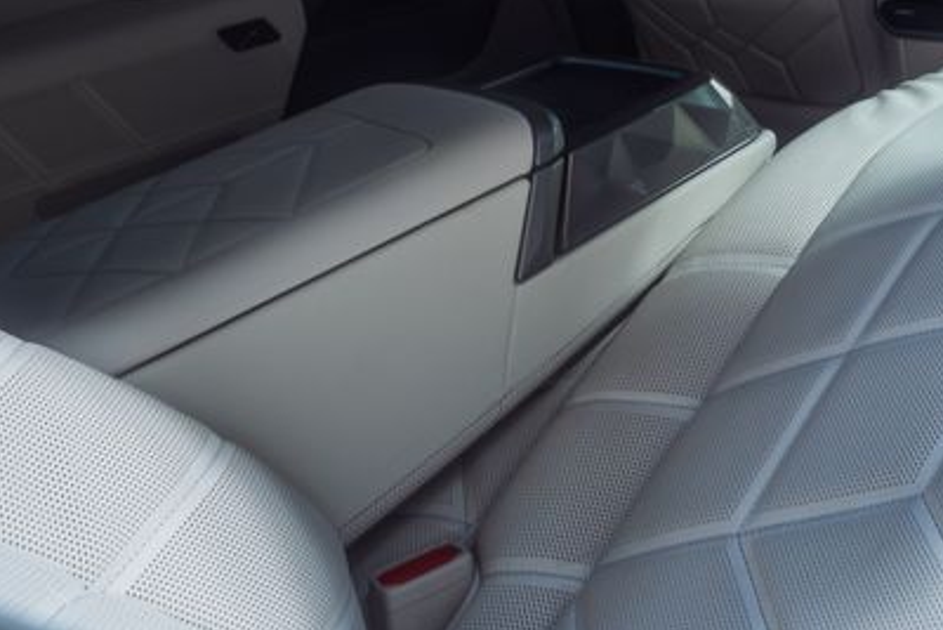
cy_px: -231
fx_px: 1258
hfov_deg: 38.4
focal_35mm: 48
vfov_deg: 24.0
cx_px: 839
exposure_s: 1/30
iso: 200
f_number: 6.3
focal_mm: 16
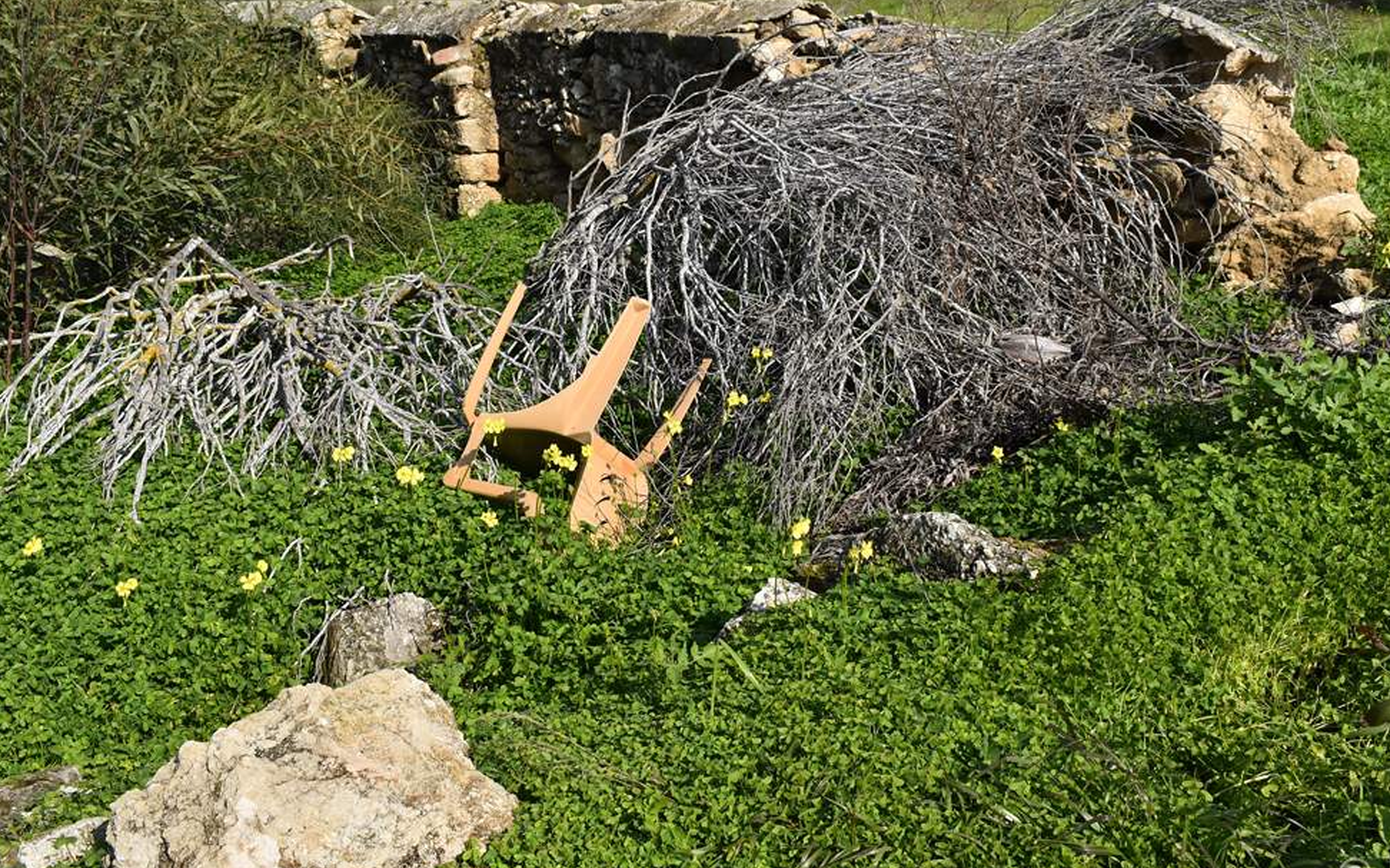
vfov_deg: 32.1
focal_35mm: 40
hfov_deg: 49.7
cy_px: 335
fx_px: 1501
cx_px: 730
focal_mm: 21
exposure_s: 1/320
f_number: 9
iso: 100
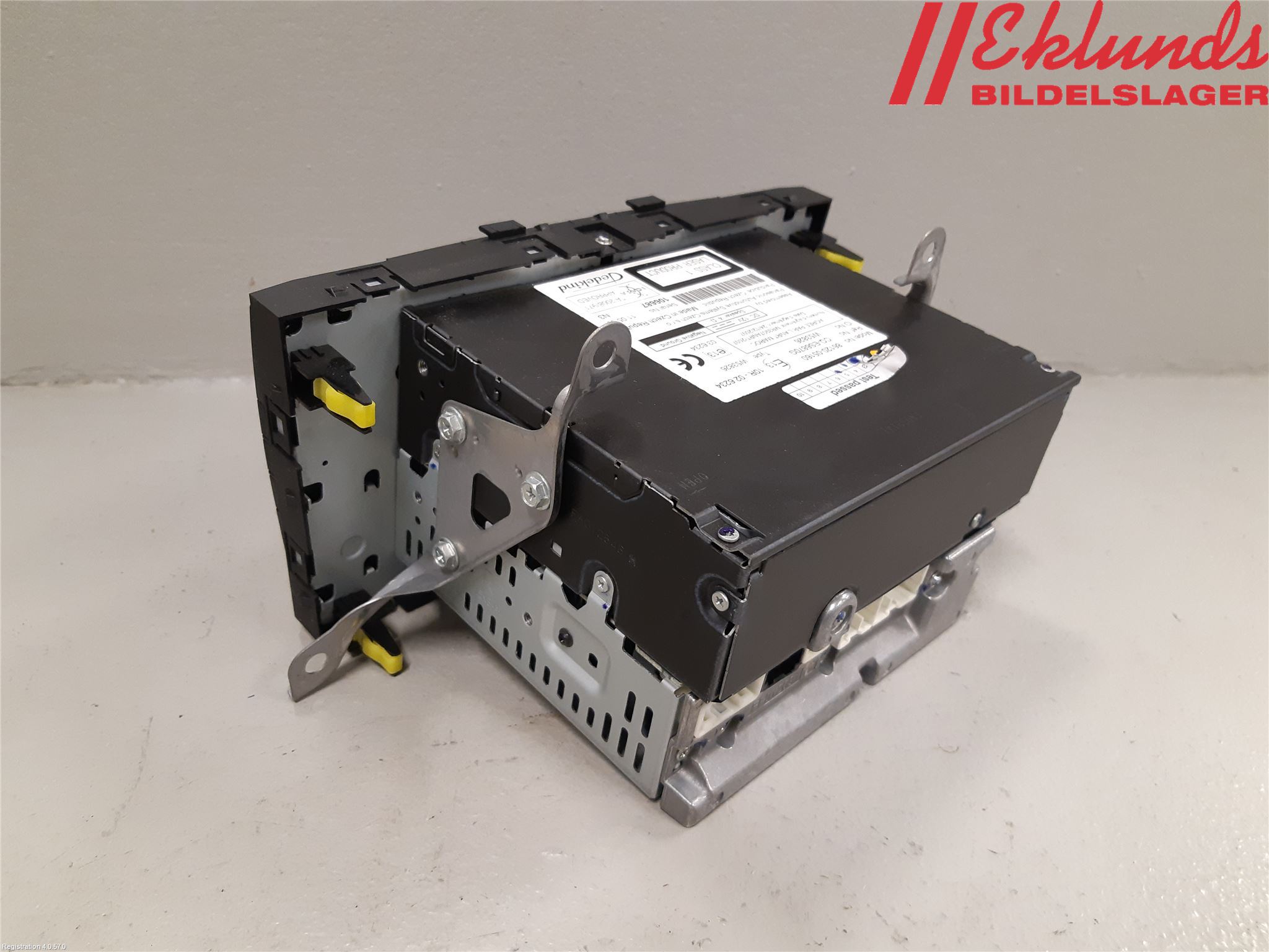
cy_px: 476
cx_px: 634
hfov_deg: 67.3
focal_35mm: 26
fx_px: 953
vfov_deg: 53.1
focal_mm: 3.93
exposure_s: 1/50
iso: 200
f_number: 1.7
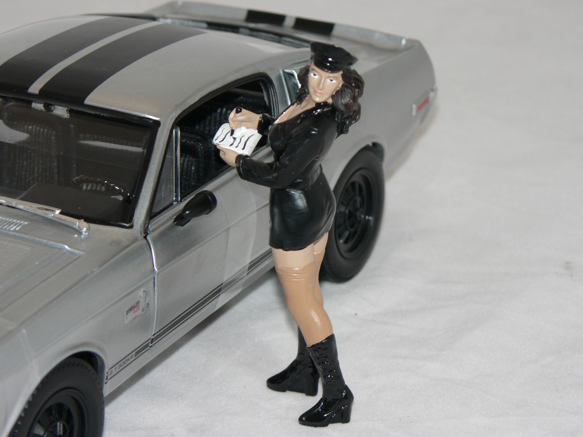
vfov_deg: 10.1
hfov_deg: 13.4
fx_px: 2476
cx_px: 292
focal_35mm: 147
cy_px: 218
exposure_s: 1/60
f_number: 3.3
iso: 80
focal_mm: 24.6
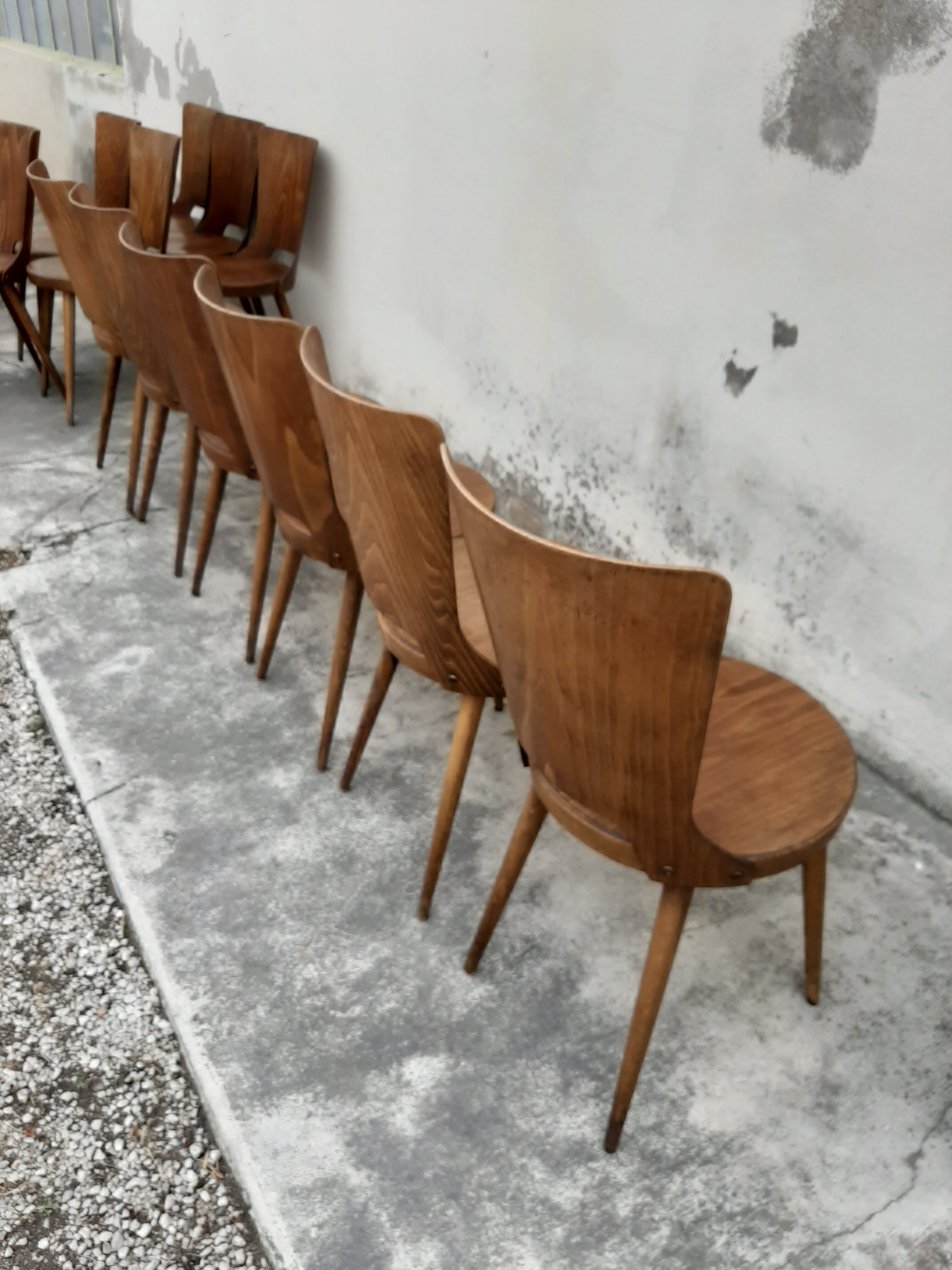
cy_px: 635
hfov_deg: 53.1
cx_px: 476
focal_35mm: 26
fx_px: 953
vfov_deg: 67.3
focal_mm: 3.93
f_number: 1.7
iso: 40
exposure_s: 1/174
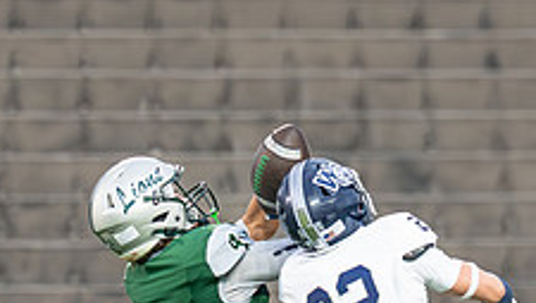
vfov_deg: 1.2
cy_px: 231
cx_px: 454
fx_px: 14993
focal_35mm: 1054
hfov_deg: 2.0
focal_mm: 171
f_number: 2.8
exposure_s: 1/1250
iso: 2000
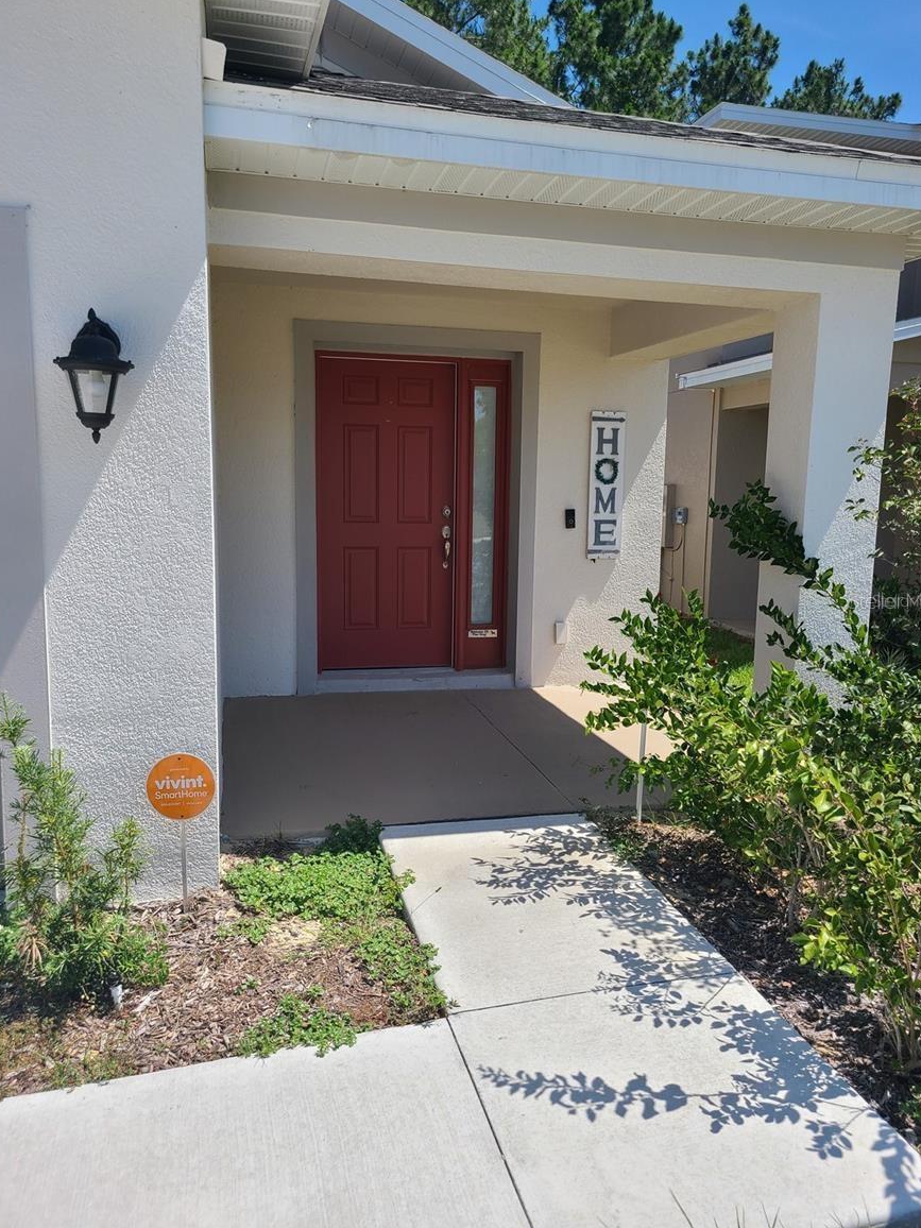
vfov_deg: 65.3
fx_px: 958
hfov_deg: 51.4
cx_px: 470
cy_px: 600
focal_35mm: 27
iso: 40
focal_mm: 5.4
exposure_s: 1/1988
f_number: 1.8
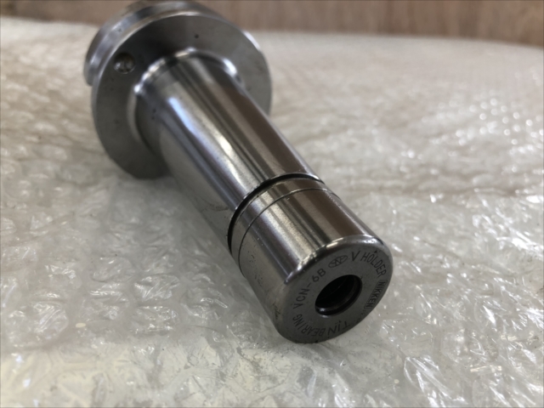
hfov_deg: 63.4
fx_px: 440
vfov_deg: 49.7
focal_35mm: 28
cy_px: 204
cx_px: 272
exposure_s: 1/30
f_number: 1.8
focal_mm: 3.99
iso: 25
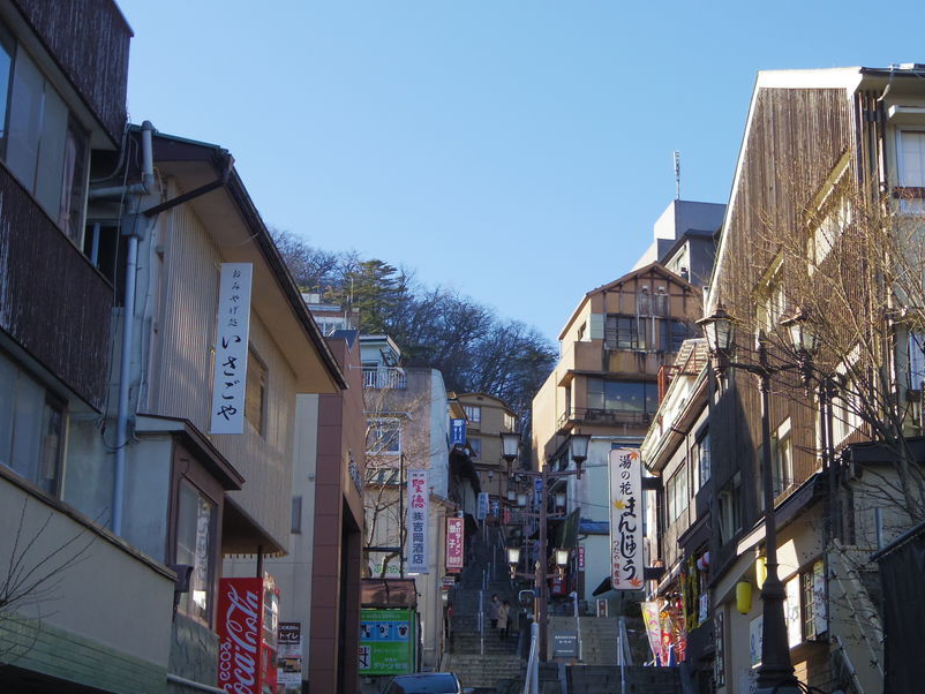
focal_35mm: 60
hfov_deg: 32.1
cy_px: 416
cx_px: 509
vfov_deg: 24.4
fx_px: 1604
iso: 250
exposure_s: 1/1000
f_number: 3.2
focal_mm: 8.5
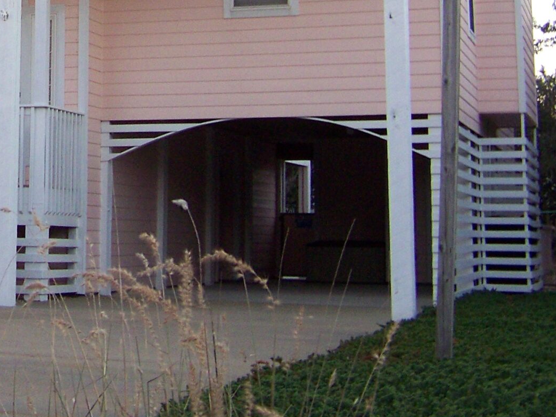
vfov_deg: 16.2
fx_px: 1413
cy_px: -69
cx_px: -80
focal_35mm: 88
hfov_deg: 21.0
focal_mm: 5.85
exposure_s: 1/30
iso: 160
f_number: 2.8
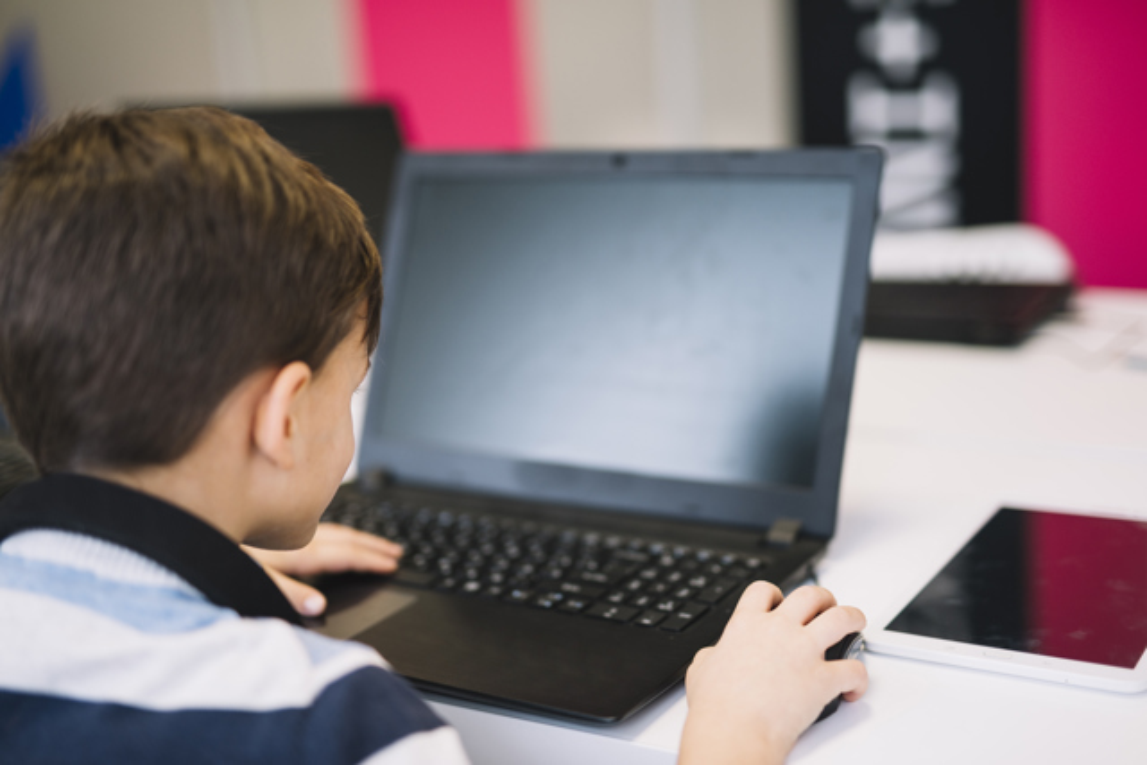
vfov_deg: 27.0
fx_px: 1593
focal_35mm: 50
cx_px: 574
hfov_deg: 39.6
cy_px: 382
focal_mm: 50
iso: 200
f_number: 1.4
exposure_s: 1/160
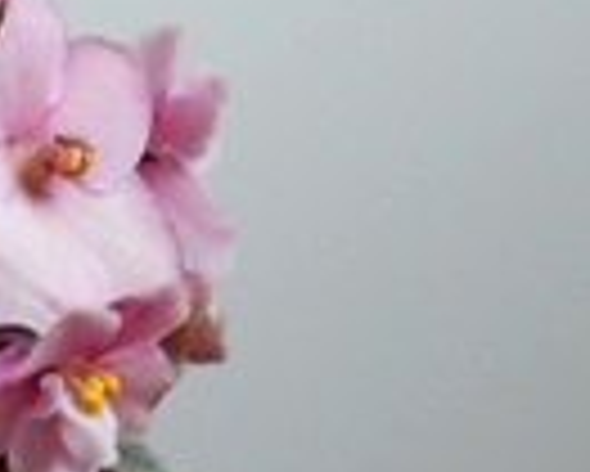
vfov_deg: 8.4
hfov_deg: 9.9
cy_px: 407
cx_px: -554
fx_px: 3198
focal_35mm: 183
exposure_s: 1/30
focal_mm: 6.1
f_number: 3.3
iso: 280
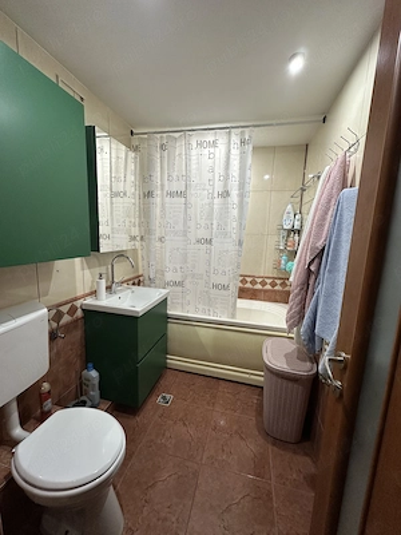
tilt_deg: -8.2
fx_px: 216
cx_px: 200
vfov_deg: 102.1
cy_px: 268
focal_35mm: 14
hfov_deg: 85.7
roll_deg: -2.6
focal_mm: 2.22
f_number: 2.2
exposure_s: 1/100
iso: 200
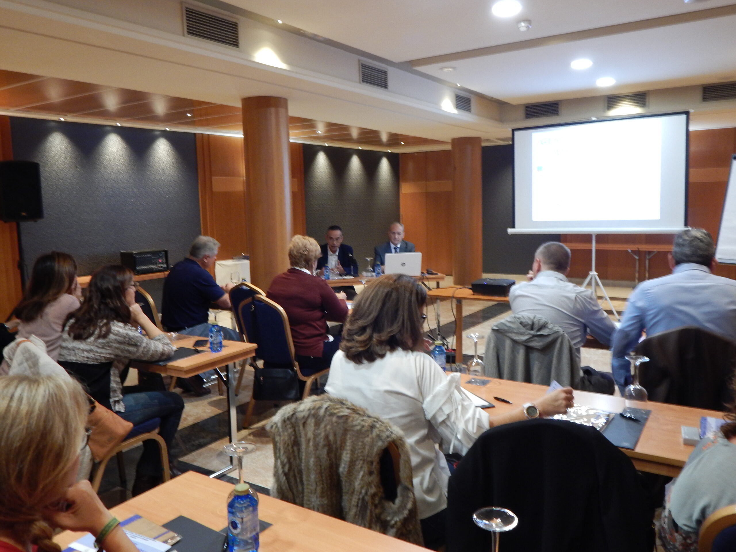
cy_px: 276
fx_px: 595
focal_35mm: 28
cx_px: 368
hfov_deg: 63.4
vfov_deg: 49.7
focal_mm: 5.1
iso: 200
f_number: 3.2
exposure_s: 1/10
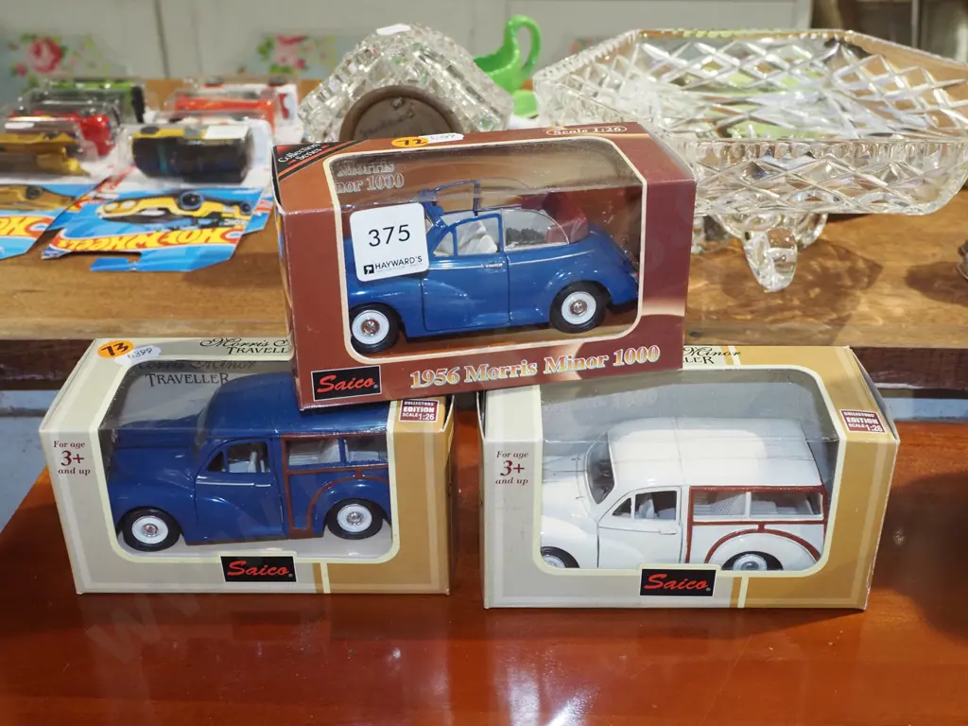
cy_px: 363
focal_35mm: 40
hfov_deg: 46.8
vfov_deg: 36.0
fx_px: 1119
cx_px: 484
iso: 2500
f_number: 5.6
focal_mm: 20
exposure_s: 1/60
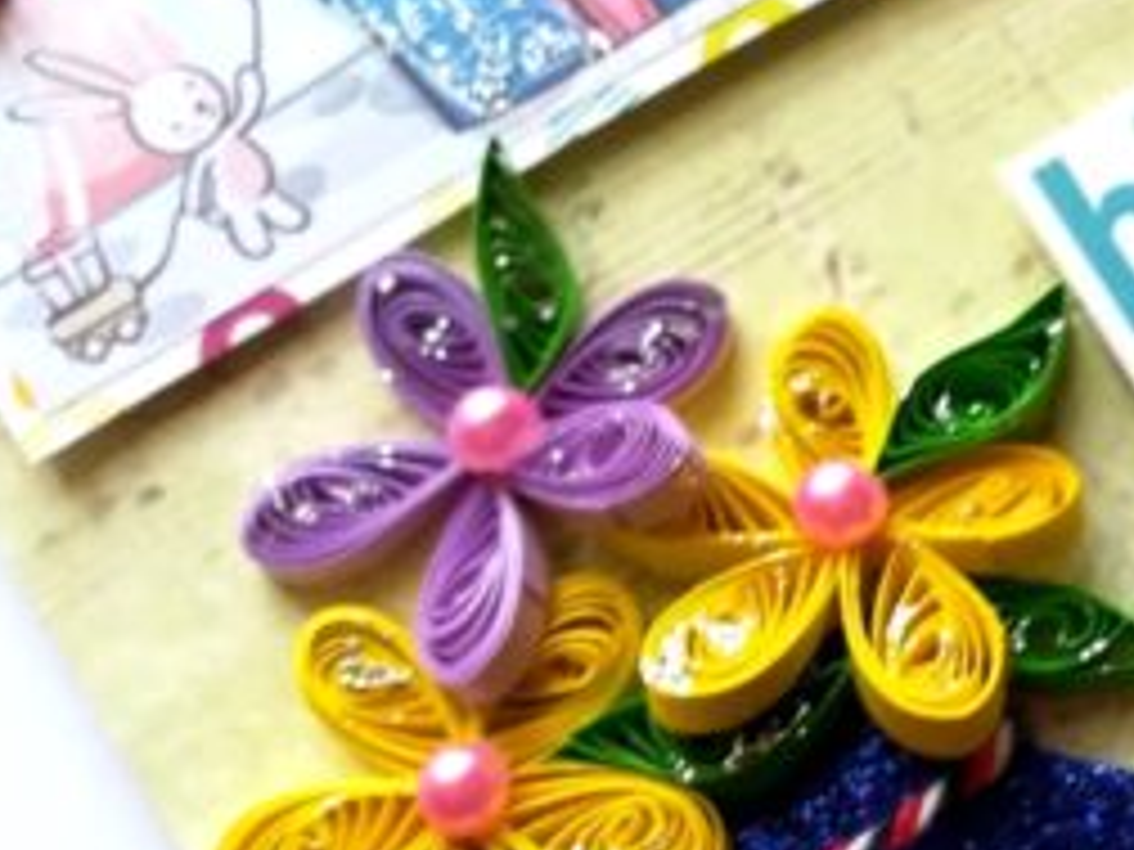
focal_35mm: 62
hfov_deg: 29.3
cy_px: 733
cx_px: 1120
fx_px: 2031
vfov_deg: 23.2
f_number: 2.2
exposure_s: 1/40
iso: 64
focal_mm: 3.83
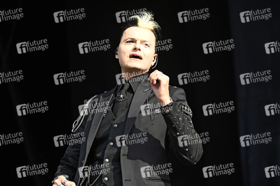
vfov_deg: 8.6
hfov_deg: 12.8
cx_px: 140
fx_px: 1243
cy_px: 93
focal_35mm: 160
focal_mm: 160
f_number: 5.6
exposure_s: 1/500
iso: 320
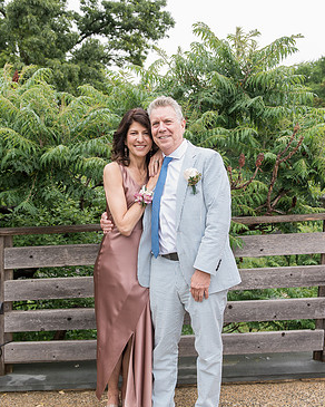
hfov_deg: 40.1
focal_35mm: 37
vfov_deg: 49.1
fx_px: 445
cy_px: 213
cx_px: 164
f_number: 4.5
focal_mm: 32
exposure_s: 1/500
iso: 640
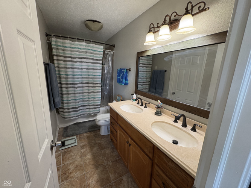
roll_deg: -2.2
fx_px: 101
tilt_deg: -11.9
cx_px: 126
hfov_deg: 102.1
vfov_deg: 85.7
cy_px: 94
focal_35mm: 14
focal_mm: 2.22
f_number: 2.2
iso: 200
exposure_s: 1/60
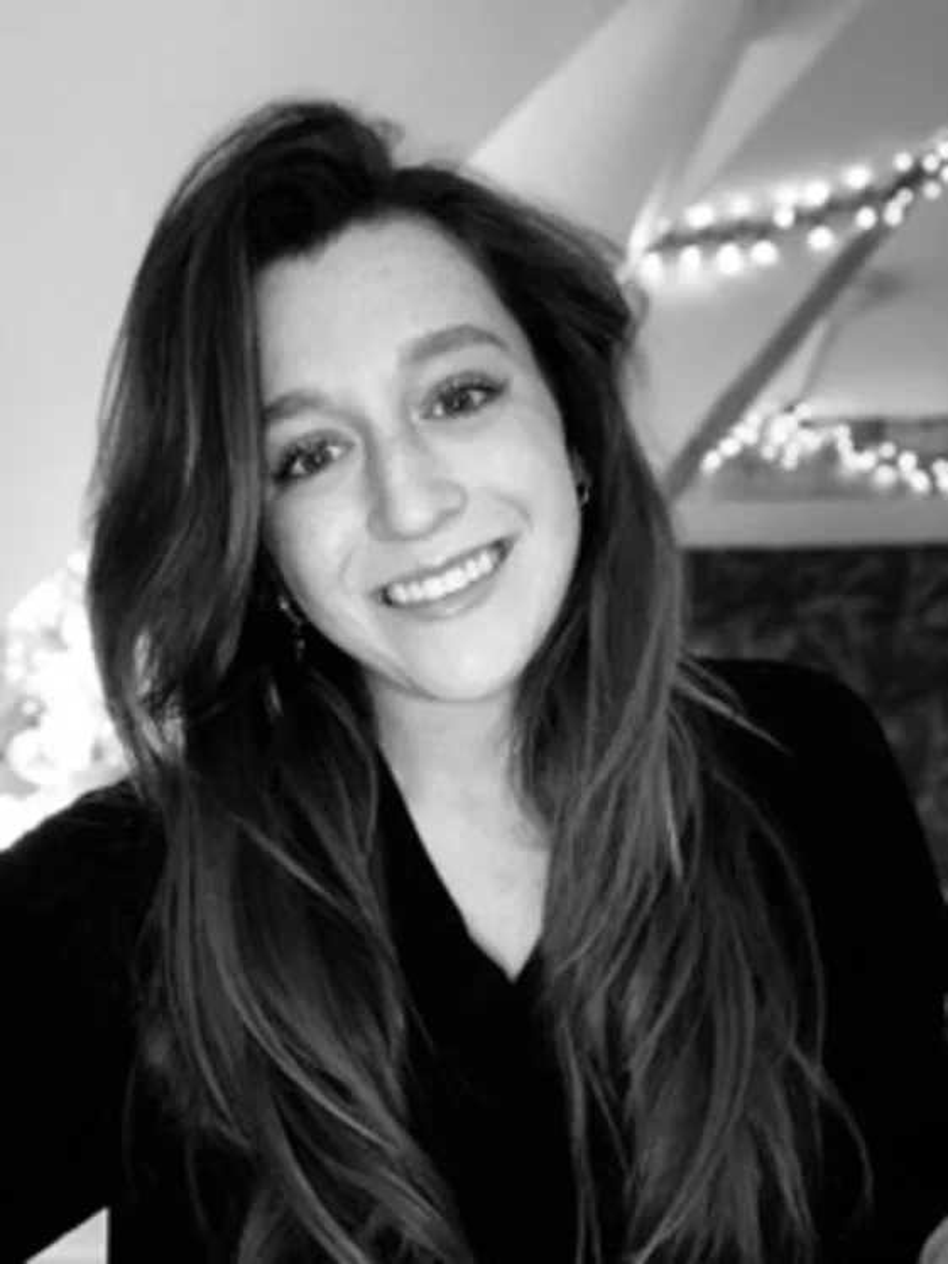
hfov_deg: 44.2
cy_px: 632
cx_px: 474
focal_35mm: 32
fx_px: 1168
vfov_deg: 56.8
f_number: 2.2
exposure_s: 1/18
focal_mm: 2.87
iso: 400
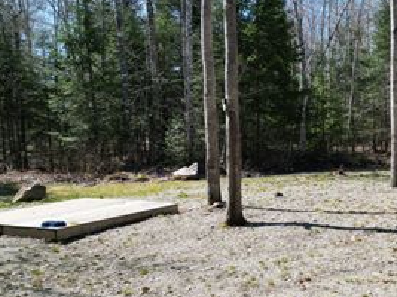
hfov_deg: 38.7
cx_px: 369
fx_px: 516
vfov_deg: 32.1
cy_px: 169
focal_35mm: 45
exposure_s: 1/2000
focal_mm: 6.72
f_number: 1.7
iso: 140
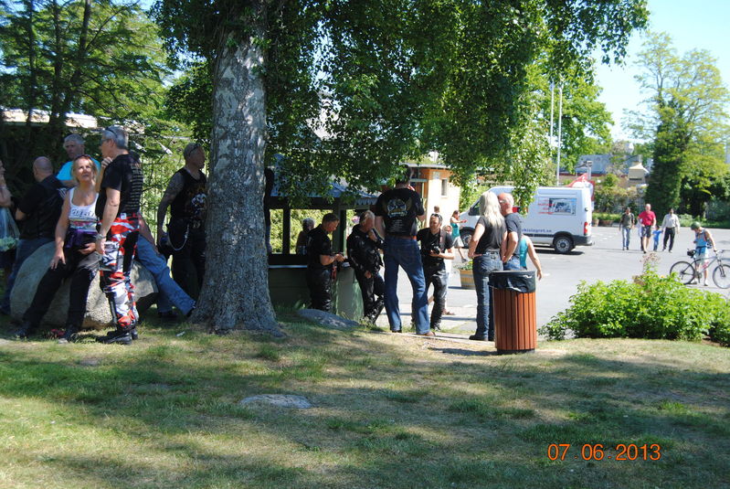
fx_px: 944
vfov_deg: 29.0
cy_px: 244
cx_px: 365
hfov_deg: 42.3
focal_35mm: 46
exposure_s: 1/160
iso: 100
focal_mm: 31
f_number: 6.3
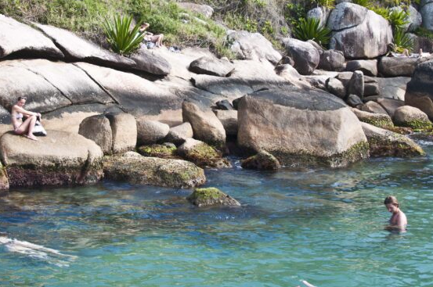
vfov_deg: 26.6
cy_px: 77
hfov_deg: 39.5
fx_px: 601
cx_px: 172
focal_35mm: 50
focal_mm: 18
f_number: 3.5
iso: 160
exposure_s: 1/500
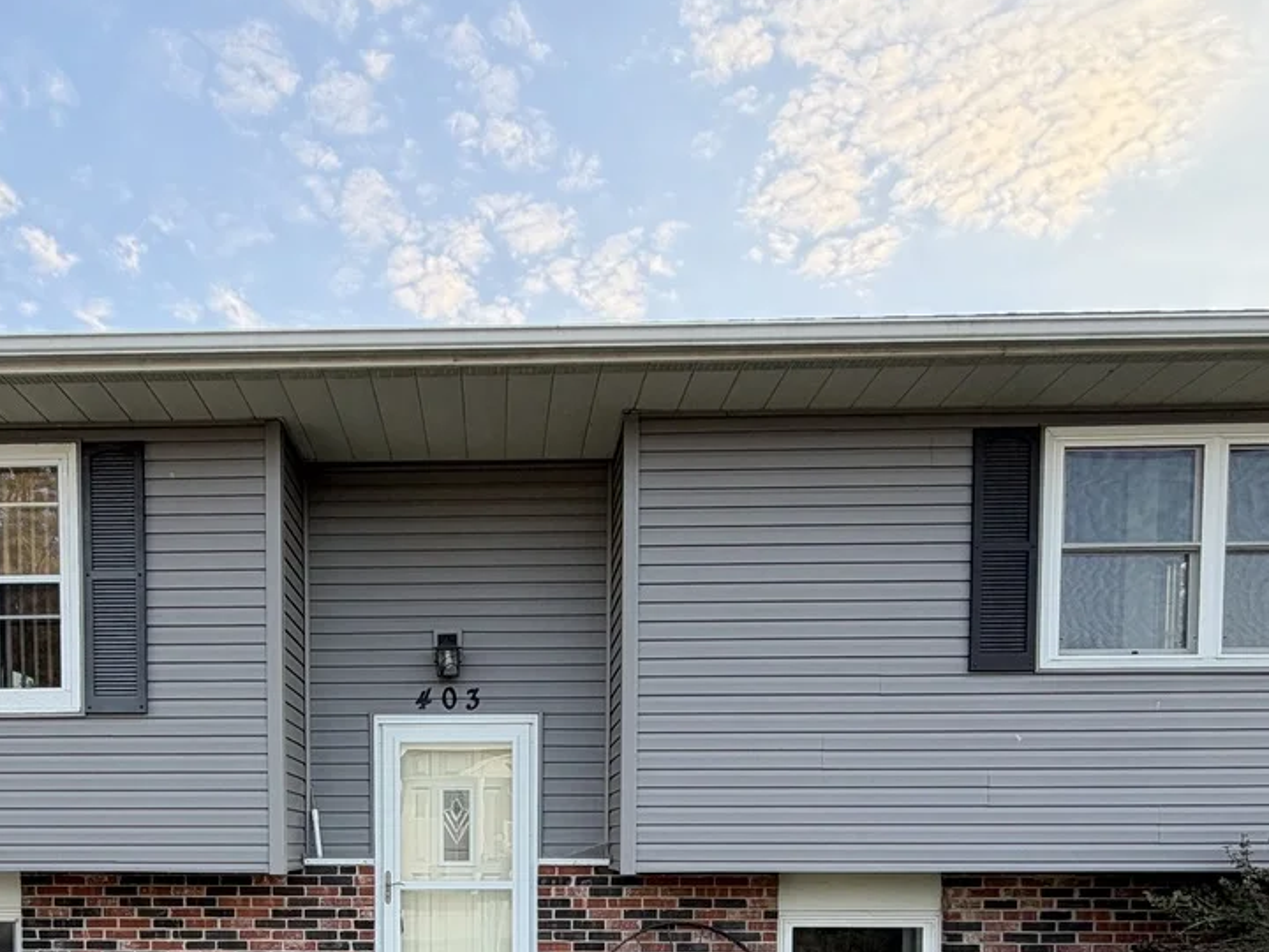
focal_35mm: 28
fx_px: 1026
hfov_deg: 62.4
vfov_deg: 44.6
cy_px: 881
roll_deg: +0.1
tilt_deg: -2.3
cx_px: 465
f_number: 2.2
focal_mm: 2.22
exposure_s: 1/176
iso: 64
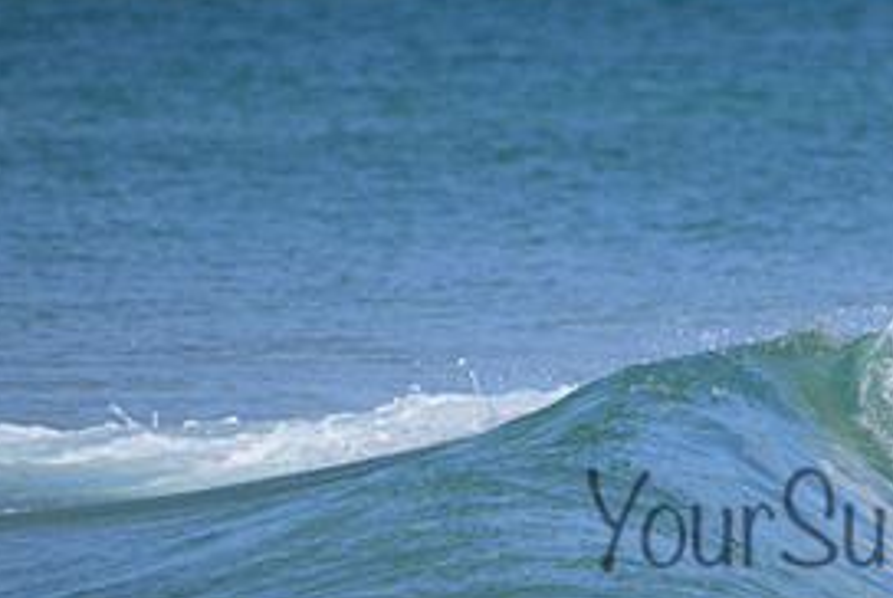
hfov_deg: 1.5
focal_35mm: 1406
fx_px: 34913
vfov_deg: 1.0
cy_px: 491
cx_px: 926
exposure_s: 1/2000
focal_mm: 660
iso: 800
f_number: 11
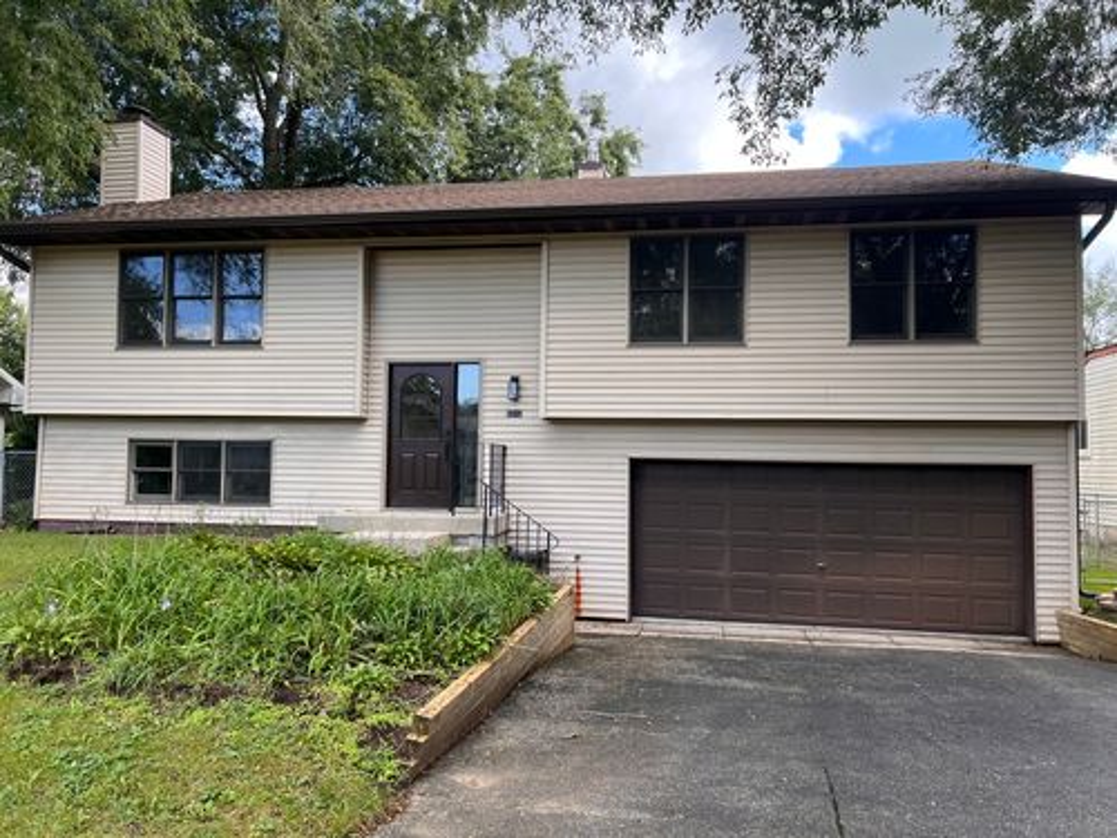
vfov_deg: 53.1
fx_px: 839
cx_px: 558
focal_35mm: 26
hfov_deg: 67.3
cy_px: 419
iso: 50
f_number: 1.5
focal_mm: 5.7
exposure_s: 1/436
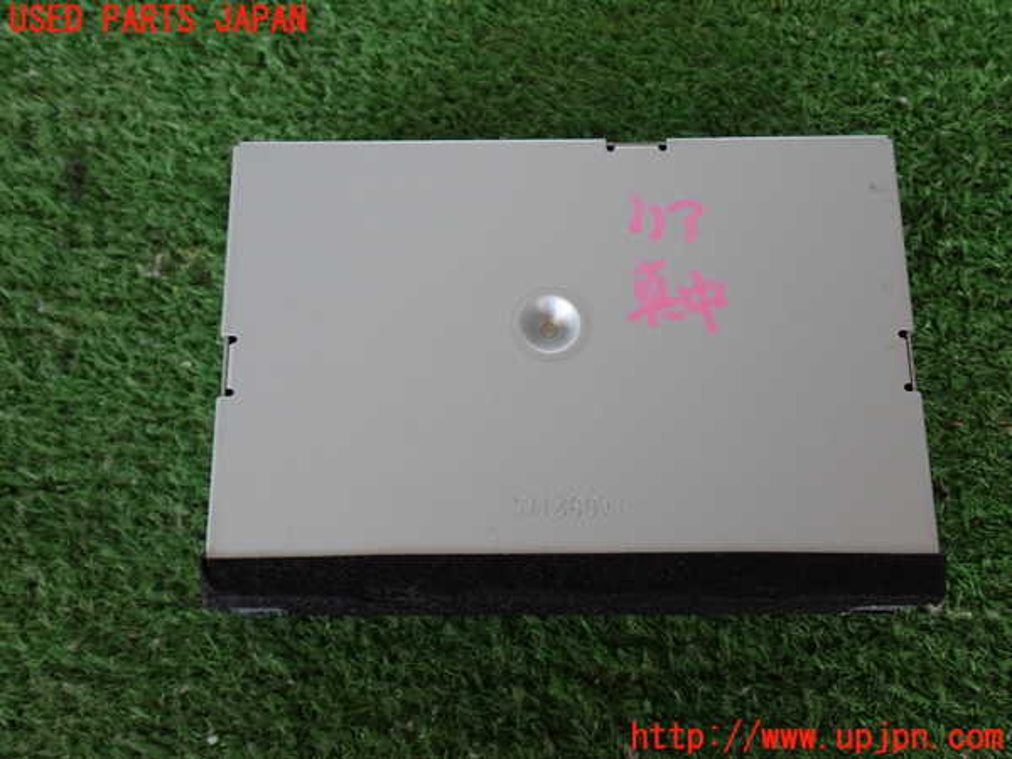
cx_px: 506
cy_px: 380
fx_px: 1111
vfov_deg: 37.7
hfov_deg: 49.0
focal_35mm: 38
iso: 200
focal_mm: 6.83
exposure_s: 1/50
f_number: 2.7
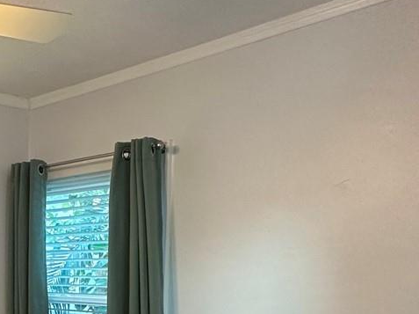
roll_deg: +0.4
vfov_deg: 29.0
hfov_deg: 31.8
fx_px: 568
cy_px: 310
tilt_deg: -4.0
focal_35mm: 47
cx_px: -115
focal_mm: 2.22
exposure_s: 1/120
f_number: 2.2
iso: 250
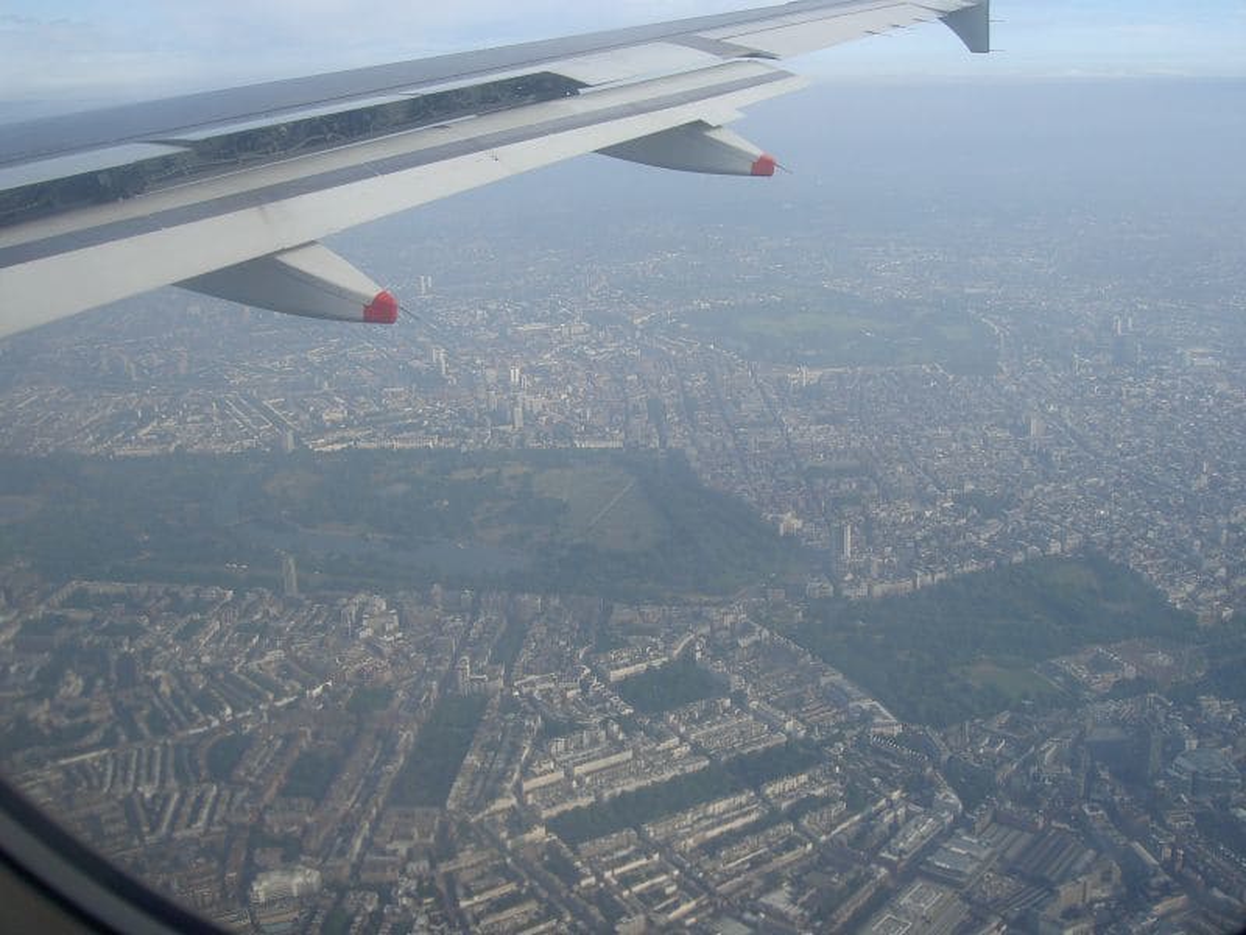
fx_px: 1404
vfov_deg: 36.8
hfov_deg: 47.9
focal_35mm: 39
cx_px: 623
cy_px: 468
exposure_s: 1/227
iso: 100
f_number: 2.8
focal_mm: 8
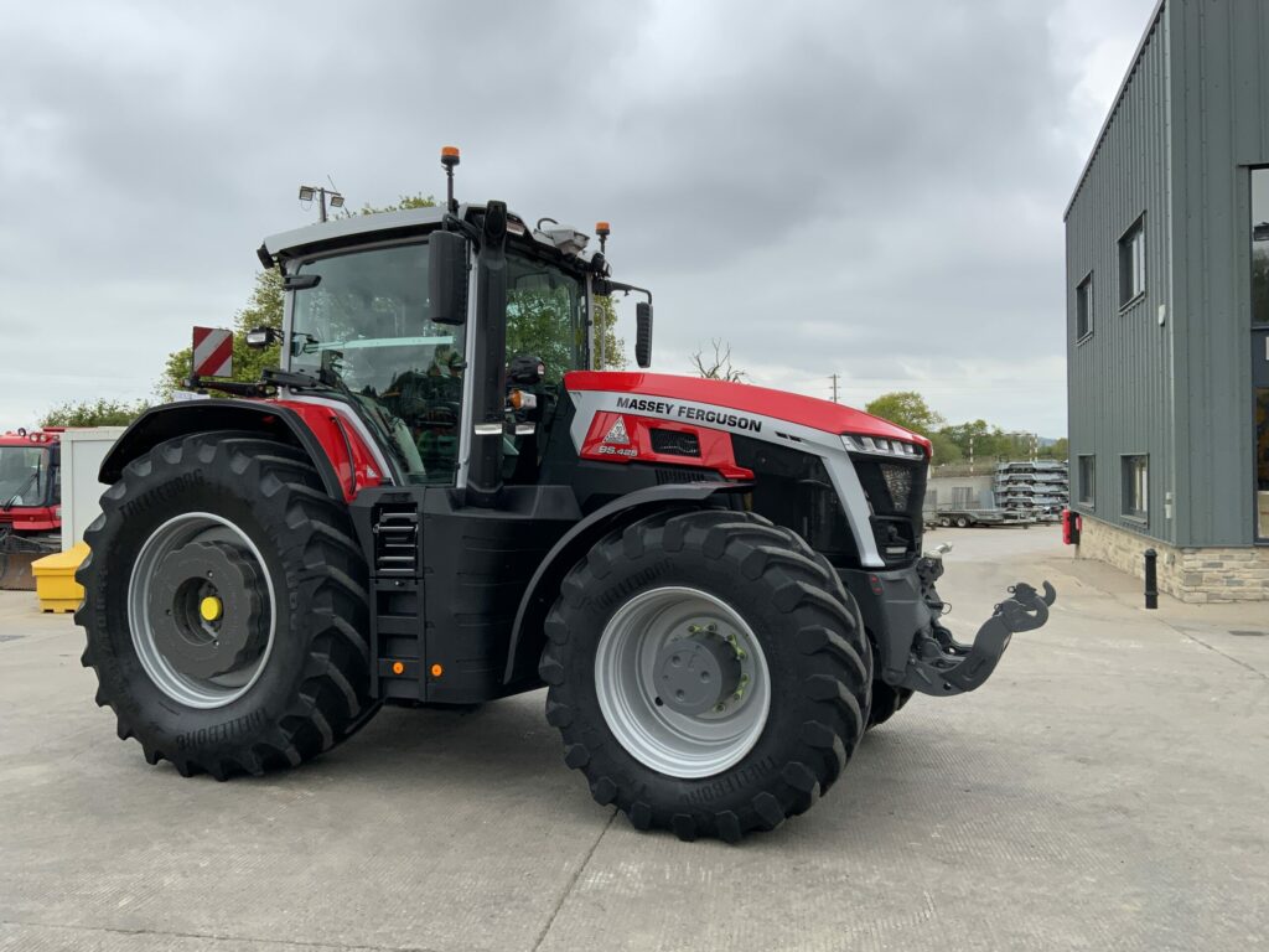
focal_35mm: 29
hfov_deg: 61.7
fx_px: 1063
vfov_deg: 48.2
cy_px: 476
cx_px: 634
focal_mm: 3
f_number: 1.8
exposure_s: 1/439
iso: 16
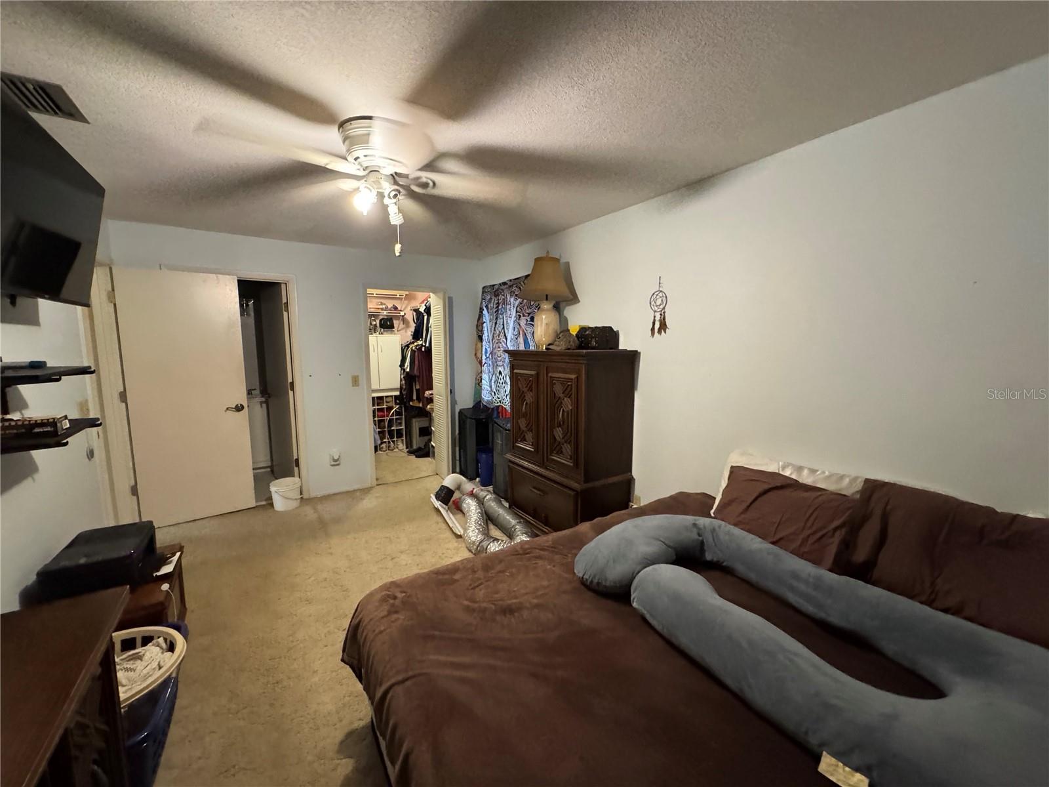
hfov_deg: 102.1
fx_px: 424
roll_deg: -1.4
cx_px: 524
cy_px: 394
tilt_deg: -6.3
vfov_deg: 85.7
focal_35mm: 14
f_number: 2.2
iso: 1250
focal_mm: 2.22
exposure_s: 1/60
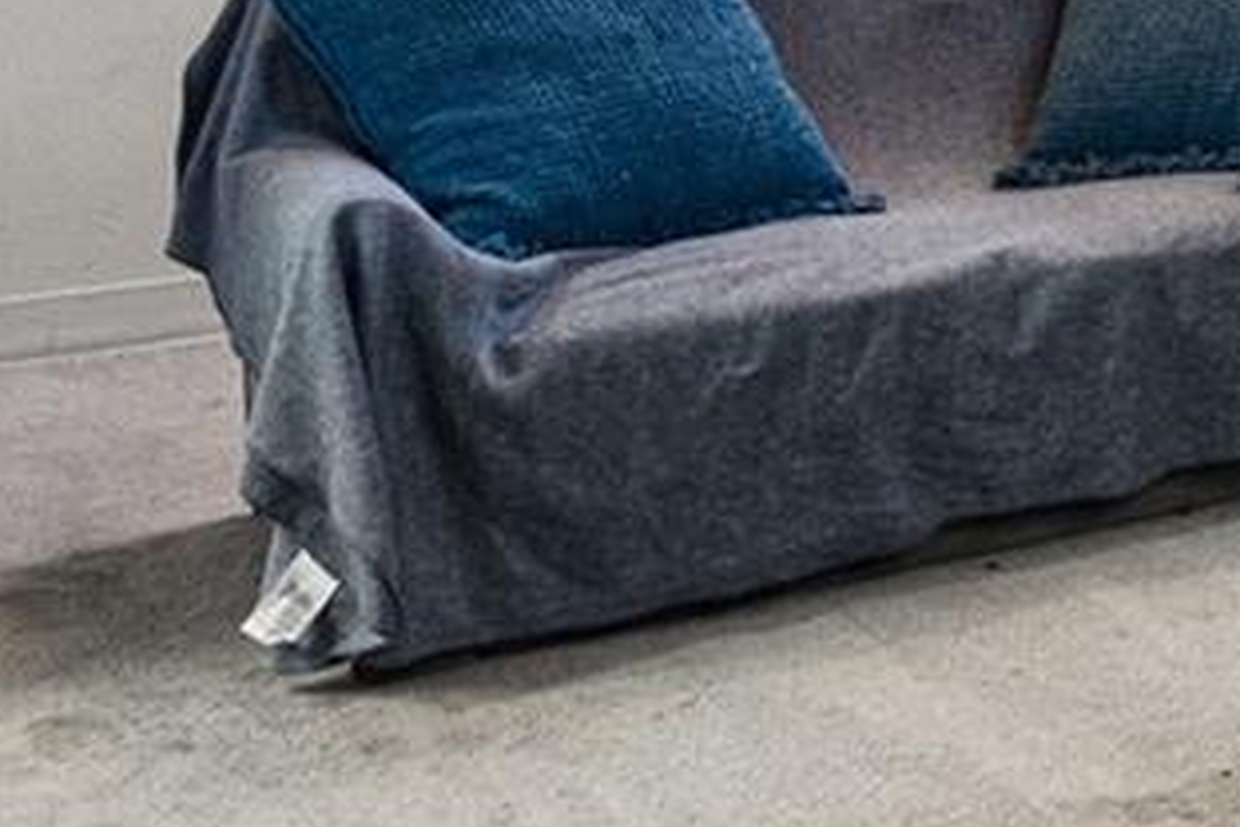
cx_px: 1649
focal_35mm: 82
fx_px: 2824
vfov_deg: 15.6
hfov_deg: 22.0
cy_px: -318
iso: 200
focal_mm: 16
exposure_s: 1.6
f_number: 8
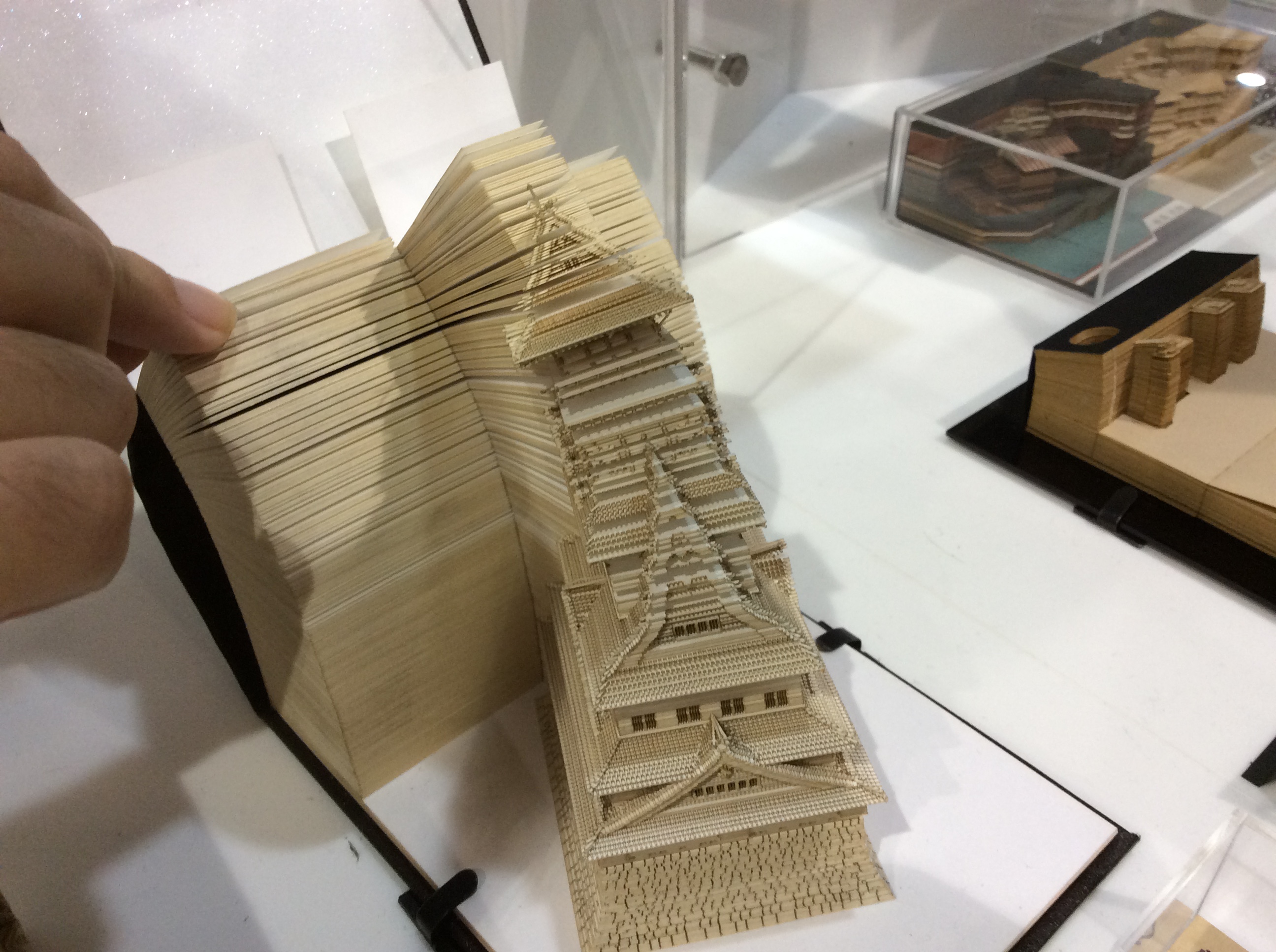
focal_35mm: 32
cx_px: 638
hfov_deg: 56.9
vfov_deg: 44.1
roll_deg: +1.3
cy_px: 476
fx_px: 1178
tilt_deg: -36.8
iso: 64
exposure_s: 1/25
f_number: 2.4
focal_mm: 3.3
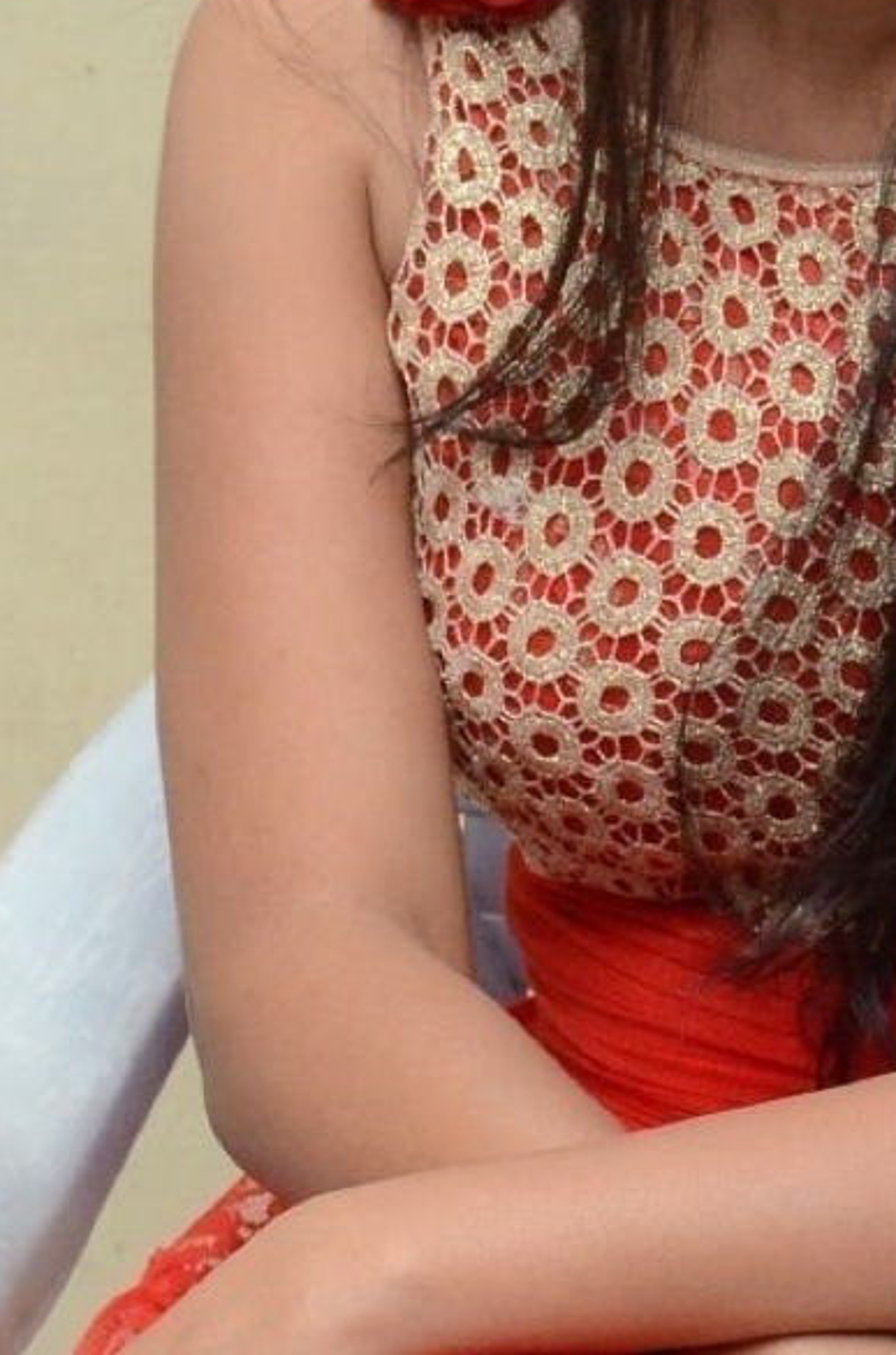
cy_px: 768
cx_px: 829
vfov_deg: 9.3
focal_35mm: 223
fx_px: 8369
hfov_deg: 6.1
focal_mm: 48
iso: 2500
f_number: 5.6
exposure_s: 1/125
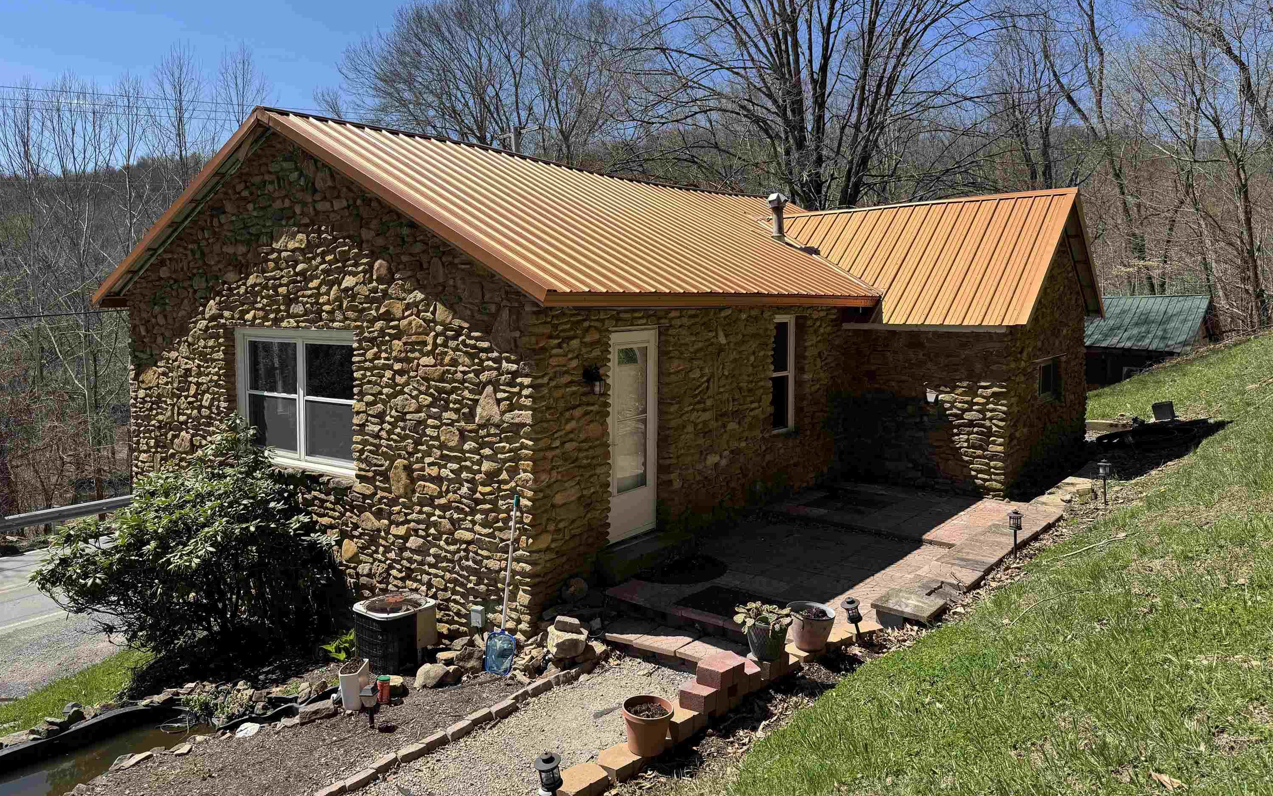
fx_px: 902
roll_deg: -0.1
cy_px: 350
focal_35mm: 26
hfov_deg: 70.4
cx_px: 624
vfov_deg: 47.5
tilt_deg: -3.8
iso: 80
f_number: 1.78
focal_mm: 6.76
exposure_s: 1/3247
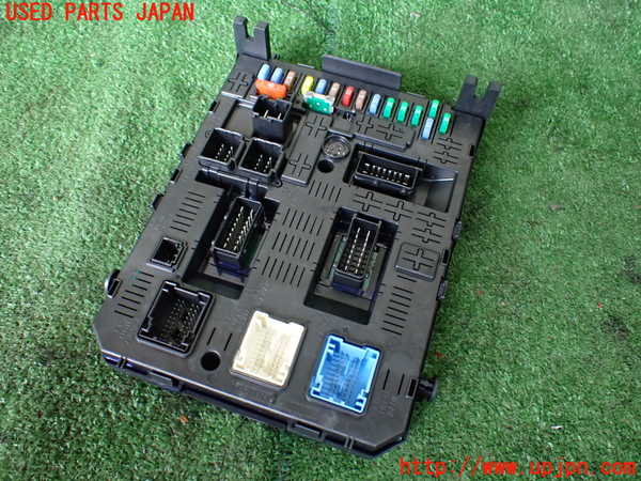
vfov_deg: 46.8
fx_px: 556
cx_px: 320
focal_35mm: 30
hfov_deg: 60.0
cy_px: 240
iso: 800
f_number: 2.3
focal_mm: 5.4
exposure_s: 1/60
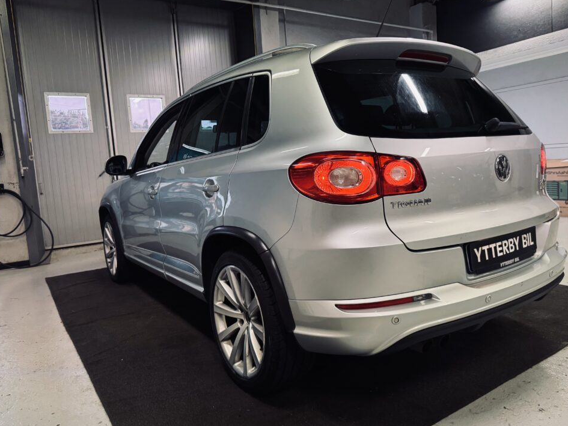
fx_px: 427
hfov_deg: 67.2
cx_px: 302
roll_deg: +3.7
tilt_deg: -5.5
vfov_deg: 53.1
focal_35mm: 26
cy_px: 209
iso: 200
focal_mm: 6.76
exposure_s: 1/100
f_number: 1.78
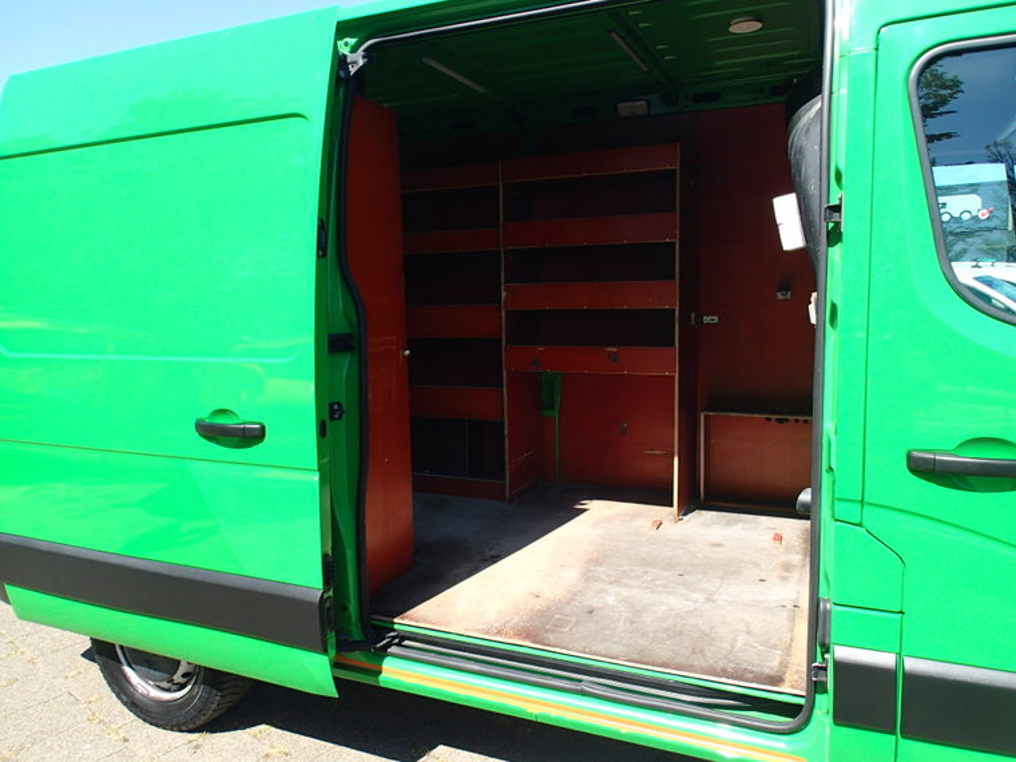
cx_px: 508
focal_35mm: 25
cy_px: 381
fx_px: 734
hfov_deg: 69.4
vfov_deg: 54.9
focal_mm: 4.5
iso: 100
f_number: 2.8
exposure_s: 1/640
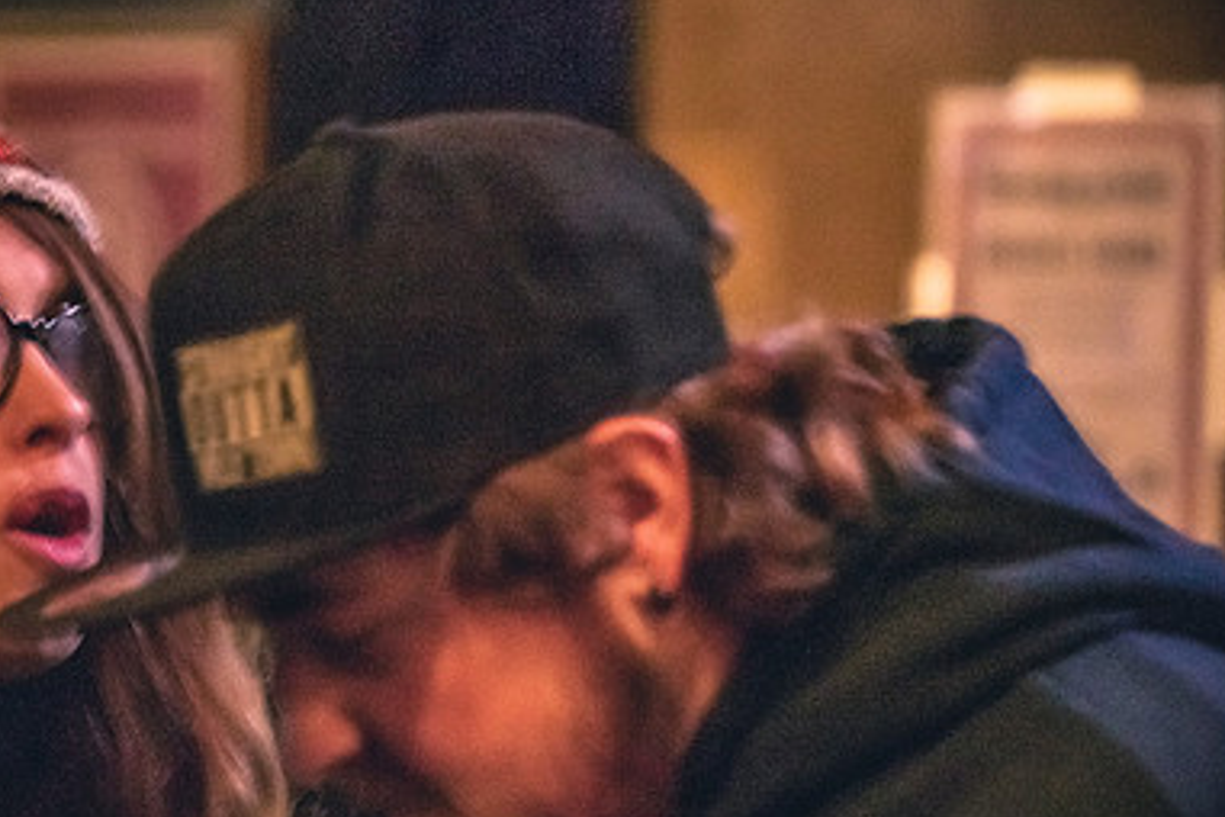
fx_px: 6397
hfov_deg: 10.9
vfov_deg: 7.3
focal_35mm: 188
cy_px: 348
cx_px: 265
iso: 3200
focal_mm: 110
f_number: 2.8
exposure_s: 1/50
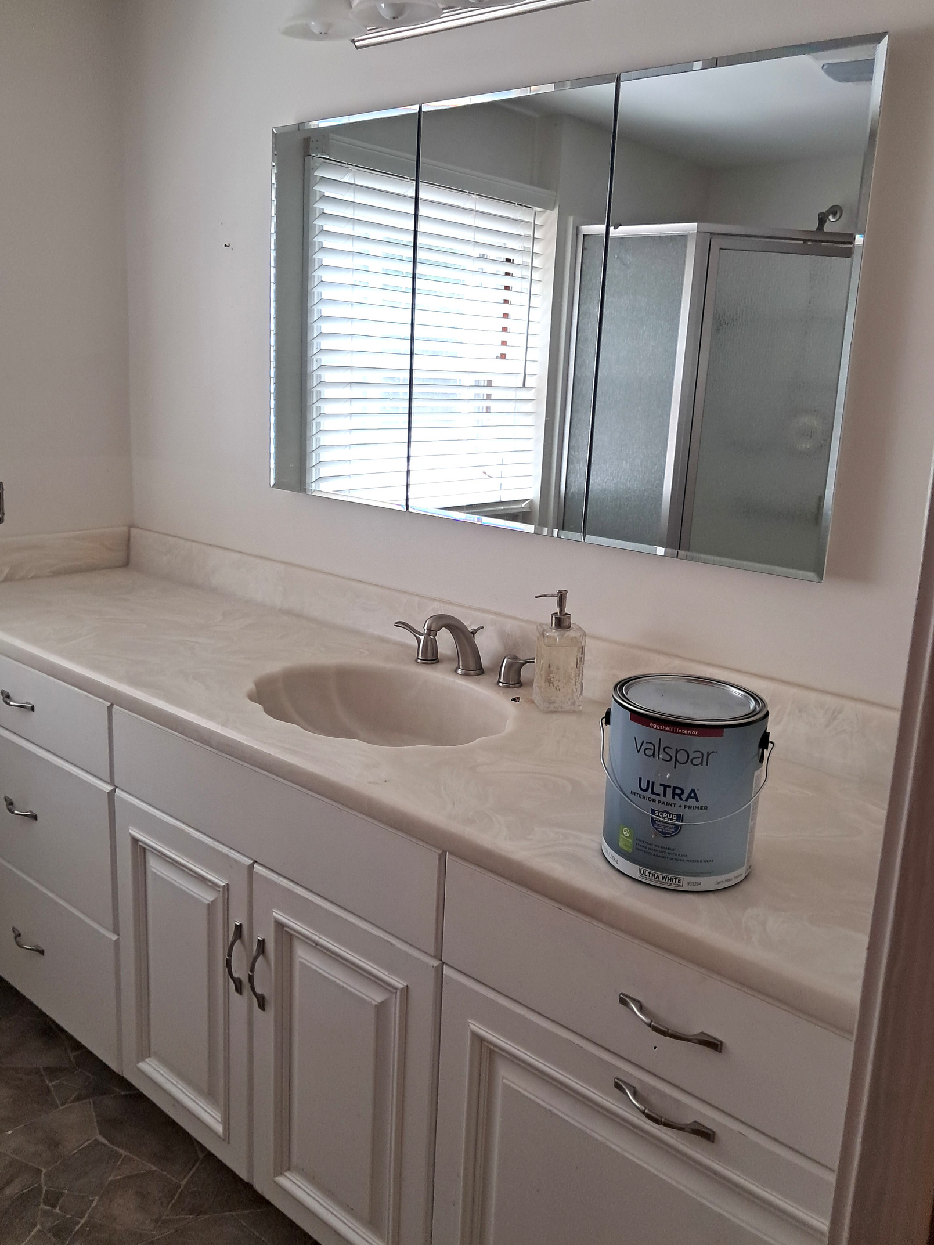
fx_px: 1043
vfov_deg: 61.7
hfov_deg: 48.2
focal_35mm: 29
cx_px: 479
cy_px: 613
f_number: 1.8
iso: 100
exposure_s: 1/50
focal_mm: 4
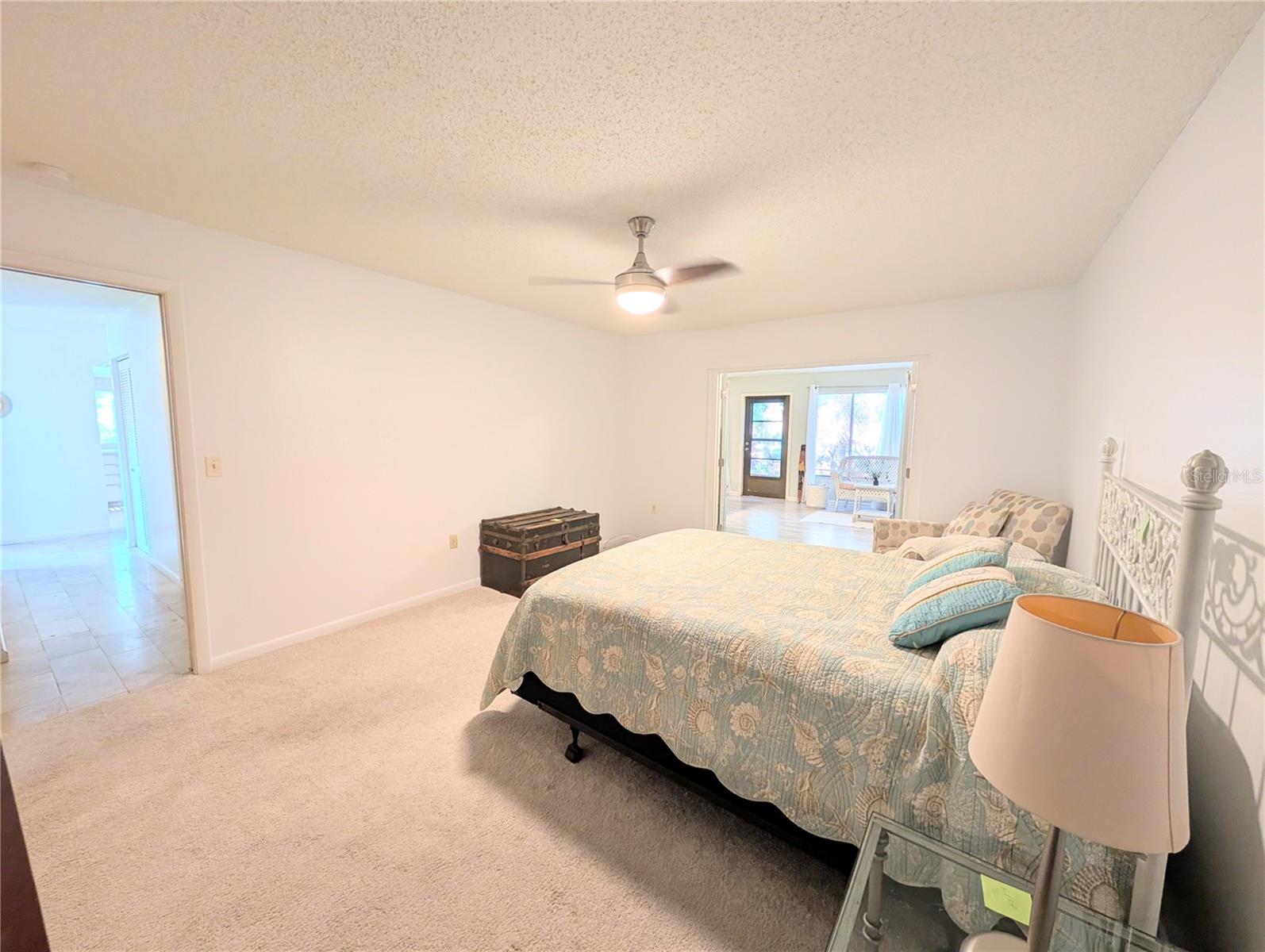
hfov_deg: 110.5
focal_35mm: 12
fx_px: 439
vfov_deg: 94.6
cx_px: 632
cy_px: 476
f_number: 1.7
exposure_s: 1/40
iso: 105
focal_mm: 2.02
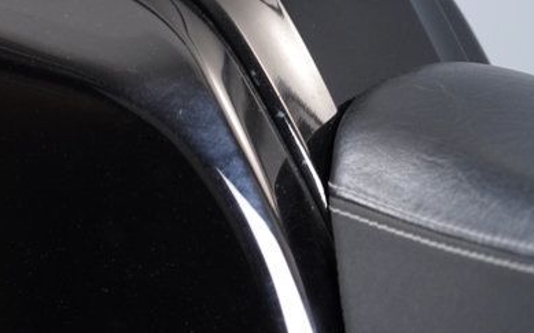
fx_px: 3201
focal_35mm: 220
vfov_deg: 5.9
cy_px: -14
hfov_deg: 9.4
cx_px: -115
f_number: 4
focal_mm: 82
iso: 1600
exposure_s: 1/100
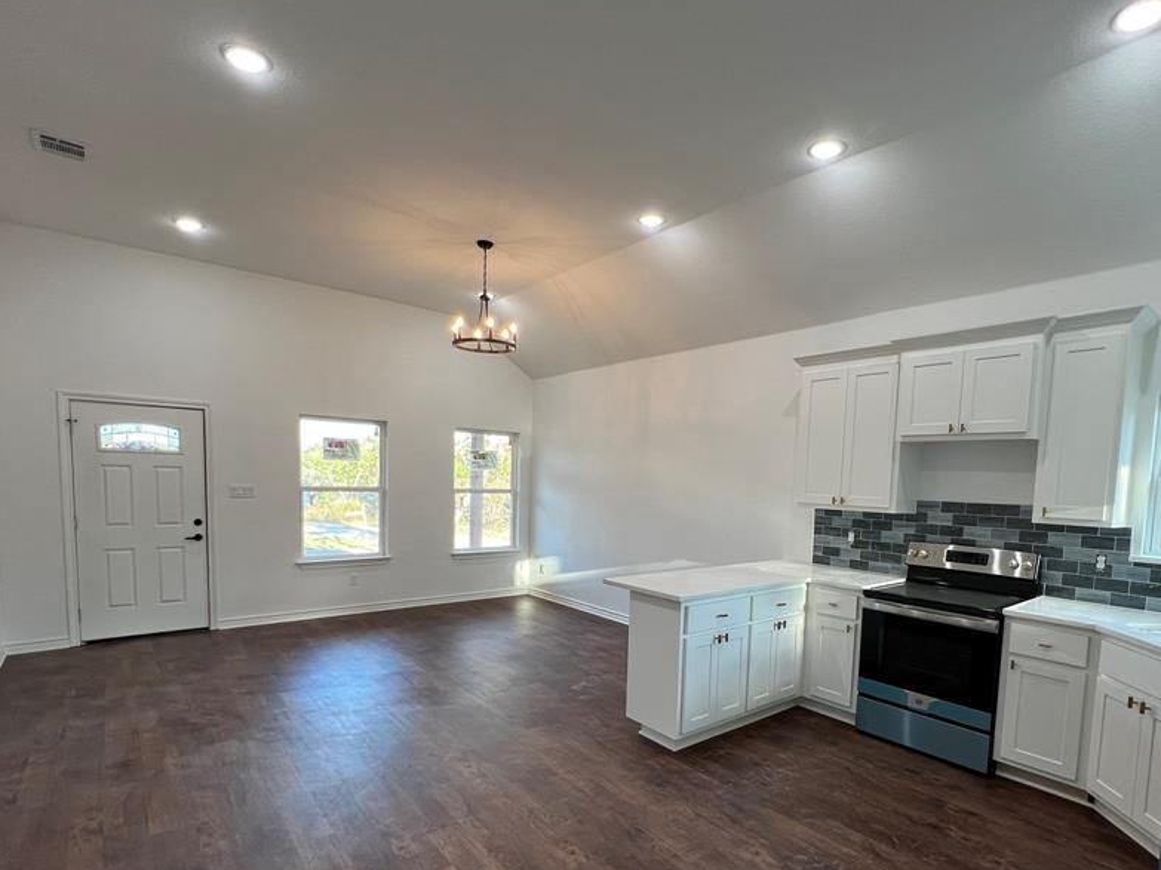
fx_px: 570
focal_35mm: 17
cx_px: 615
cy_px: 531
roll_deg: -1.8
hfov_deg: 90.9
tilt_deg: -5.8
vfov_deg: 73.7
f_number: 1.8
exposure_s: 1/120
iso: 125
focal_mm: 1.57
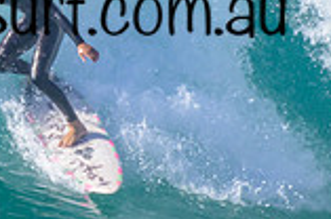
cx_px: 63
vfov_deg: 0.4
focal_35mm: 3706
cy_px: -14
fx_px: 34005
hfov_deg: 0.6
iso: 1400
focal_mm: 1000
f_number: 11
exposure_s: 1/2000
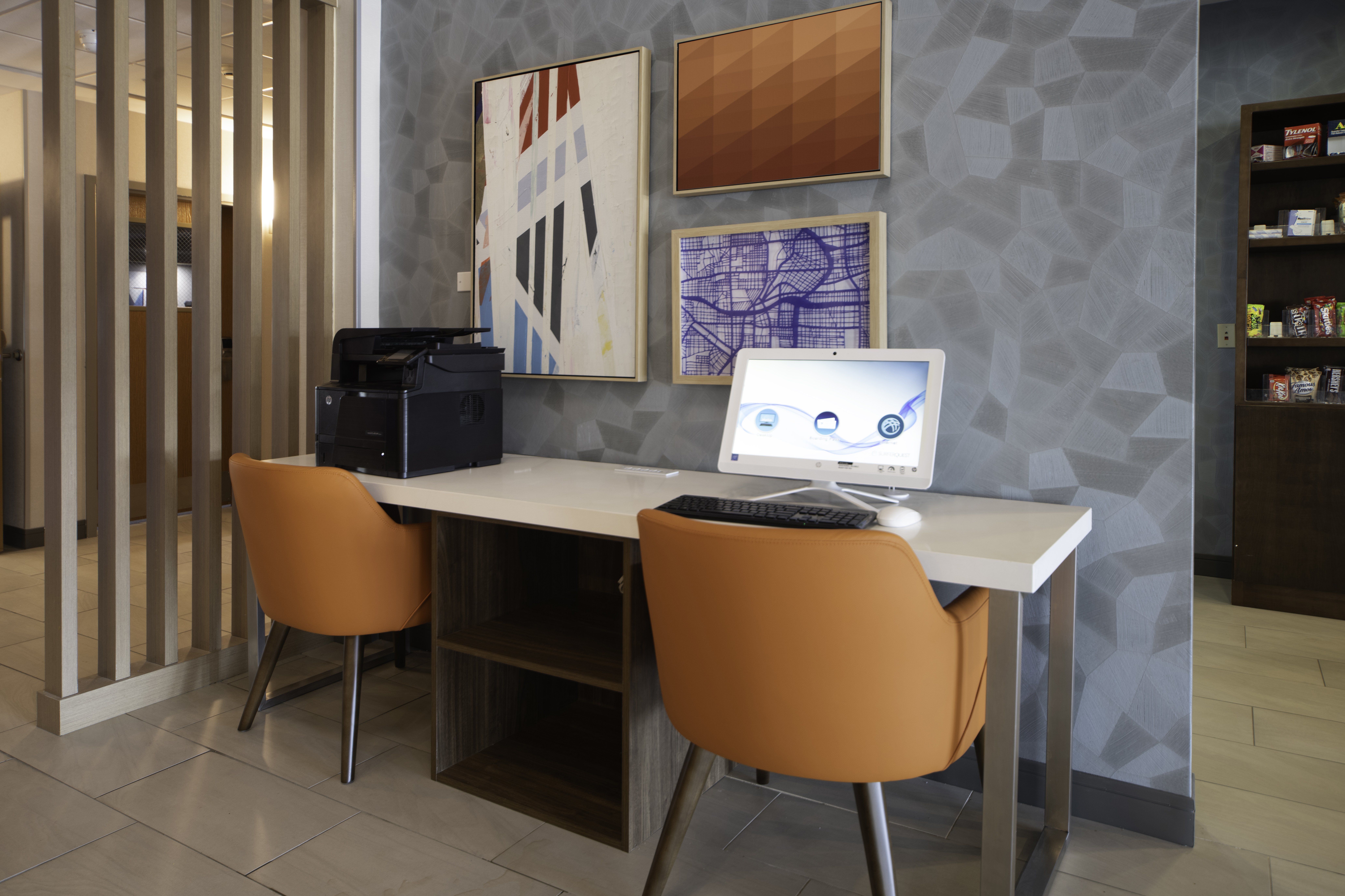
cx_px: 672
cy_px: 448
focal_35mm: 24
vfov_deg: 53.1
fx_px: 897
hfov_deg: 73.7
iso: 100
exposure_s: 1/2.5
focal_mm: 24
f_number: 5.6
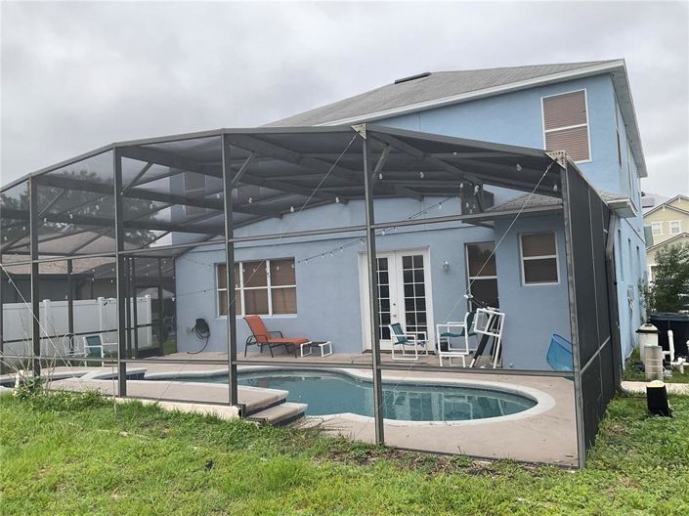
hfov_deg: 61.7
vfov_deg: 48.2
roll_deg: +2.8
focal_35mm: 29
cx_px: 344
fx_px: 577
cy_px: 258
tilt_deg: +2.8
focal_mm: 3
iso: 16
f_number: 1.8
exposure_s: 1/378
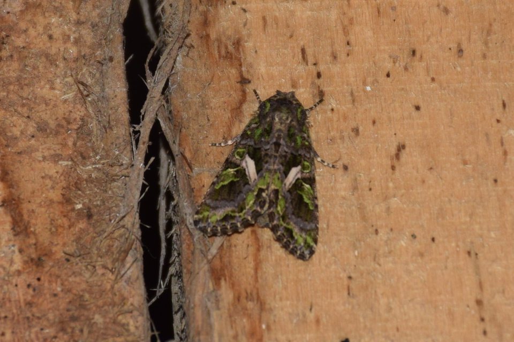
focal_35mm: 210
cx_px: 257
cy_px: 171
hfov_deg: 9.8
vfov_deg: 6.5
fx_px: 2998
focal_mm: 140
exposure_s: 1/60
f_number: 5.6
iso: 320
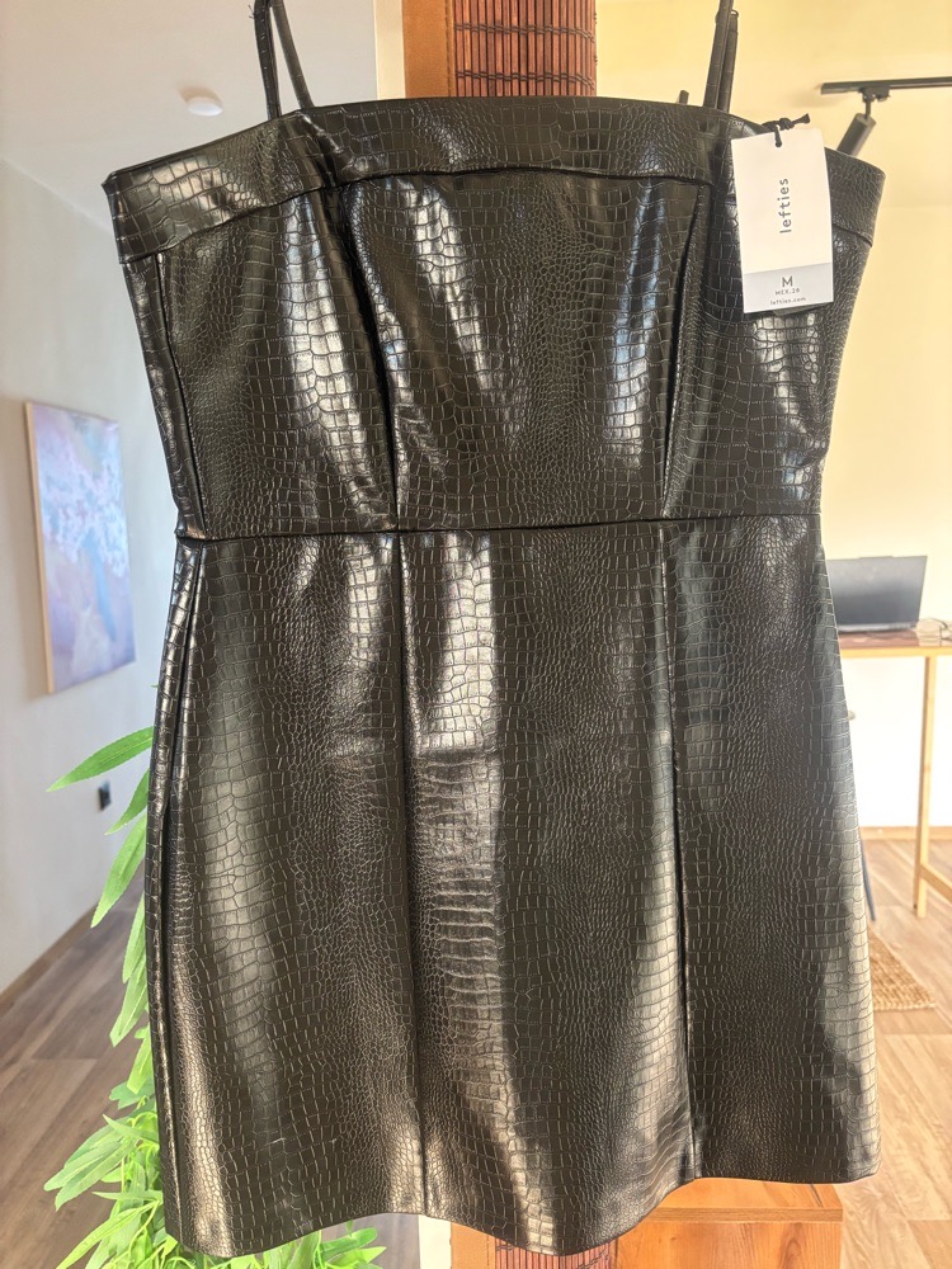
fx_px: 953
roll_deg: +1.3
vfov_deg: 67.3
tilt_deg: -6.9
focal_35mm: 26
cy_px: 634
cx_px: 476
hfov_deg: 53.1
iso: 400
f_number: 1.6
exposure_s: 1/60
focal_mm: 5.96
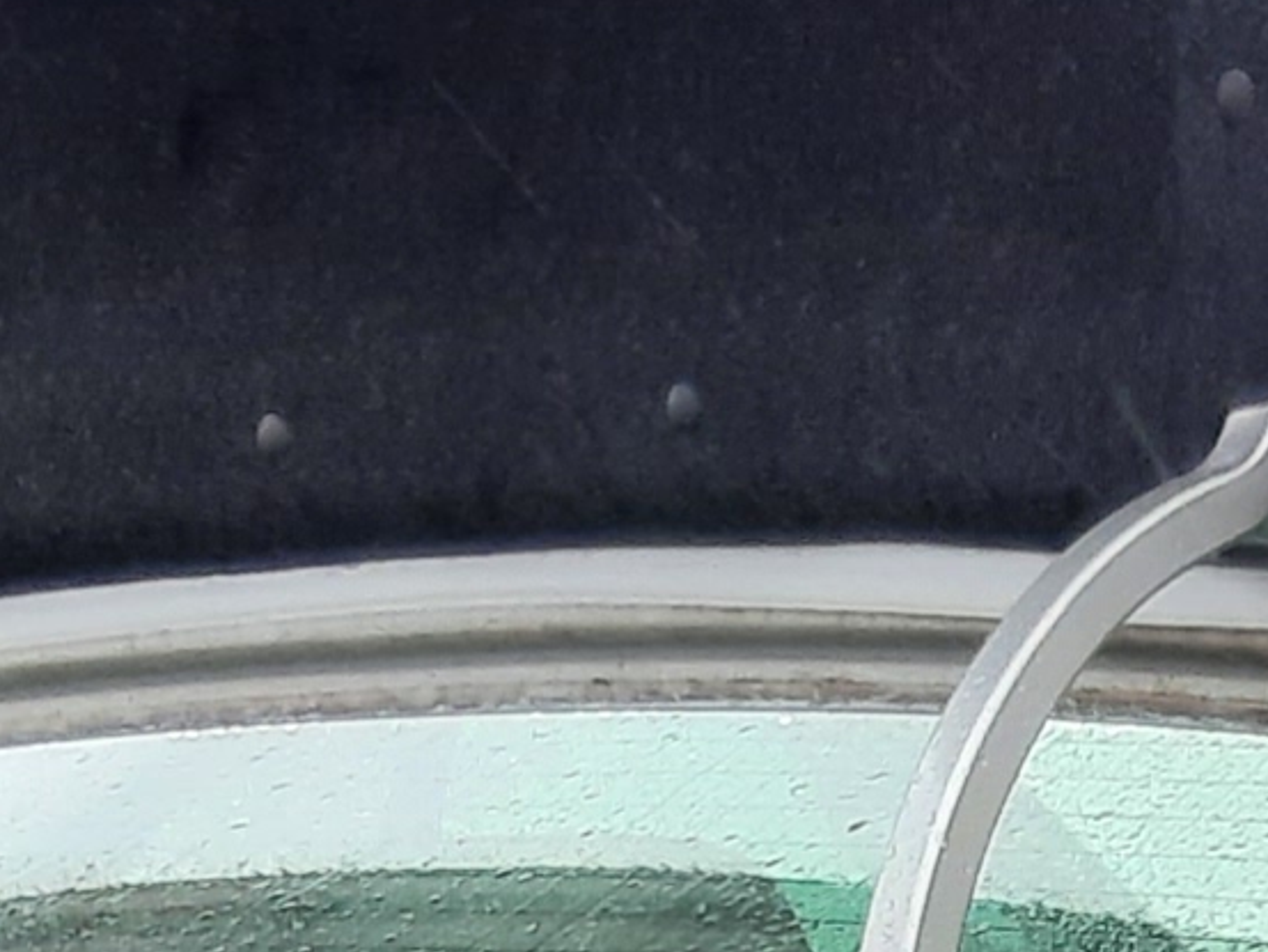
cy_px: 2163
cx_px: 1607
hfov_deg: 10.3
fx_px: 6888
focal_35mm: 188
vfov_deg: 7.5
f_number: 1.7
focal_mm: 3.92
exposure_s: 1/158
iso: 40
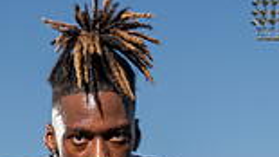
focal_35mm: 138
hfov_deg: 15.2
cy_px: 373
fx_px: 1020
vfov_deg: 8.1
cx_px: -24
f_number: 10
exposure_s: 1/250
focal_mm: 30
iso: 160
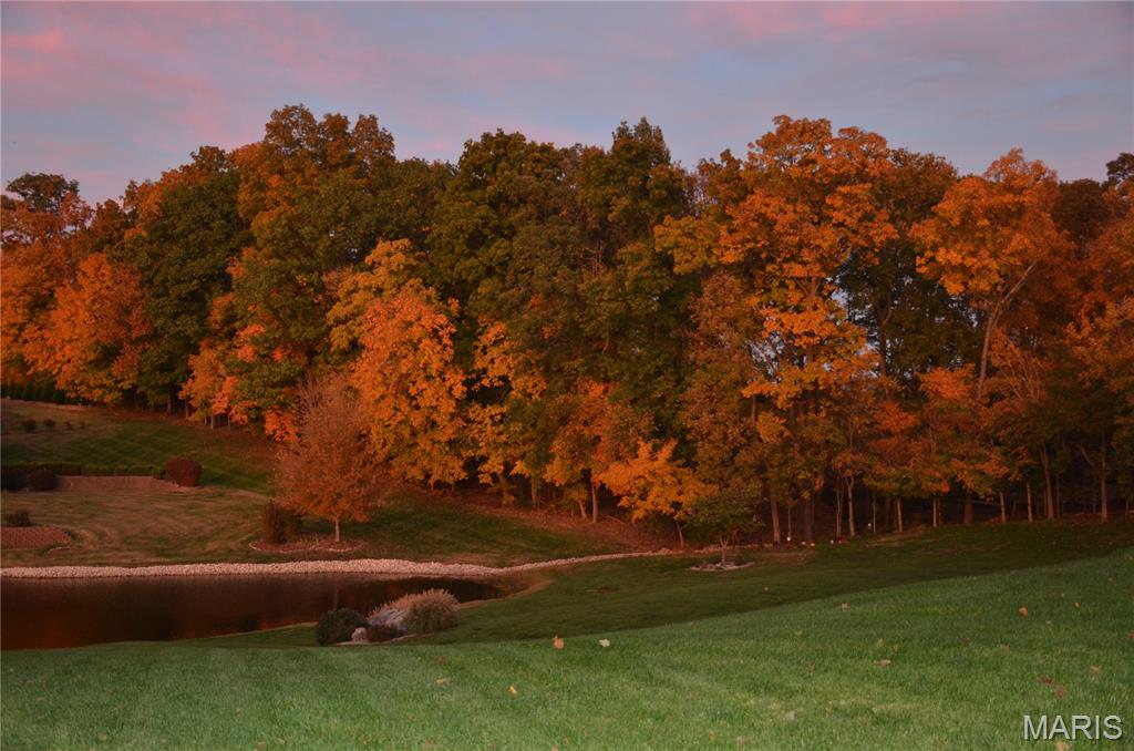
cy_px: 376
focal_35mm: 36
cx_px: 567
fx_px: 1132
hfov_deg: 53.2
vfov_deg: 36.7
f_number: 3.8
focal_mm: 24
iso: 800
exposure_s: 1/60
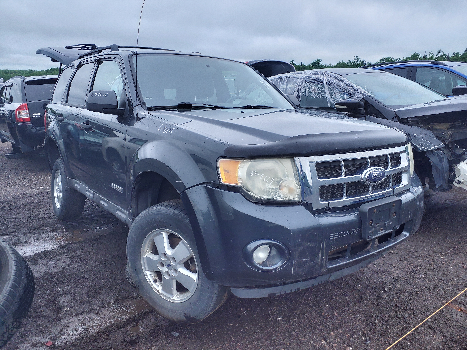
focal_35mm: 26
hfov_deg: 67.3
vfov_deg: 53.1
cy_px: 175
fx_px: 351
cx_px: 234
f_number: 1.9
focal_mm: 3.58
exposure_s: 1/120
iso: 50
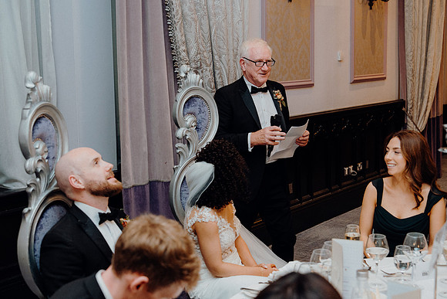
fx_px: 658
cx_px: 224
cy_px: 150
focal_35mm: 53
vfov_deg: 25.5
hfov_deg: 37.5
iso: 2500
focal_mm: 53
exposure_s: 1/160
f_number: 4
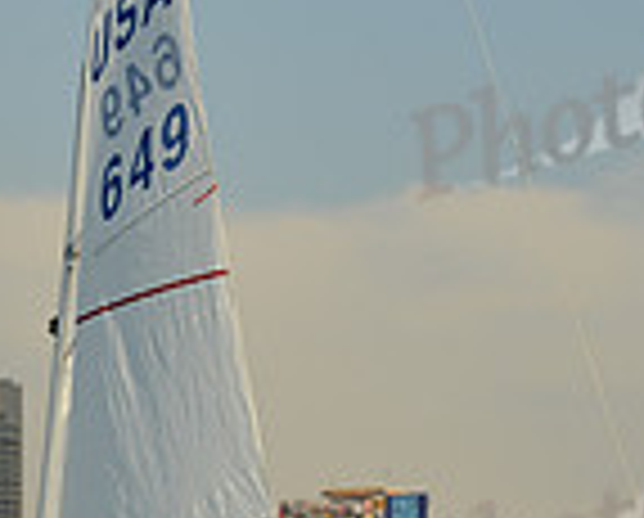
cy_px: 795
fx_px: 6245
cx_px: 180
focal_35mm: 327
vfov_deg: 4.7
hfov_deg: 5.9
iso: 400
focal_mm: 86
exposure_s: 1/1250
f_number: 5.6
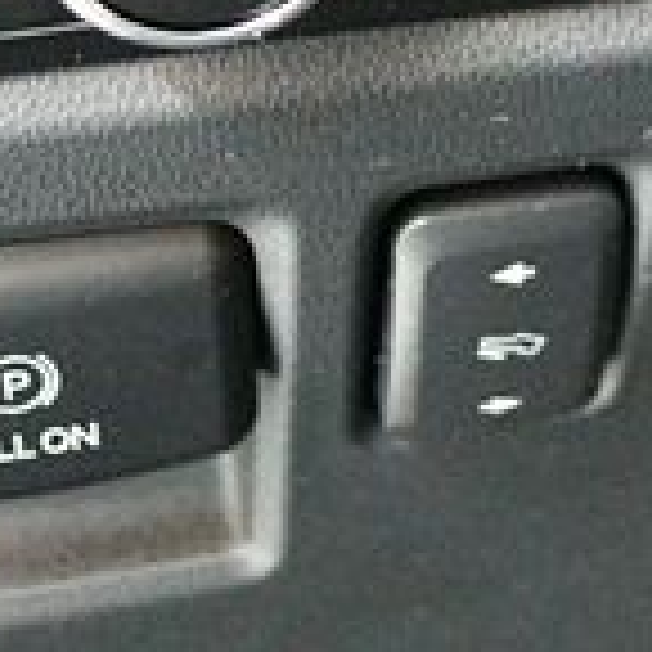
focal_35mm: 135
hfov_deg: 12.8
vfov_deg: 12.6
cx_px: 589
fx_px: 2877
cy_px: -112
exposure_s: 1/25
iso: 12800
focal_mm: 24
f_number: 4
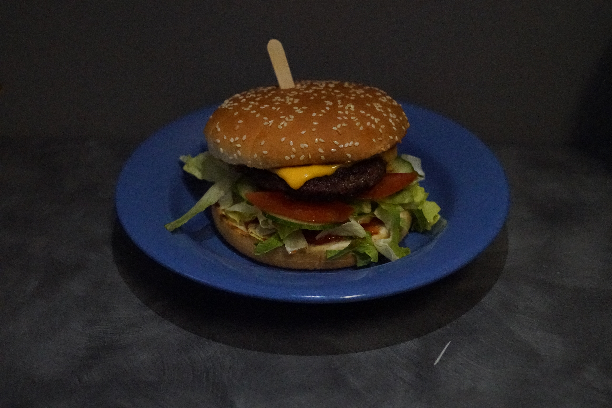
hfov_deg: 43.6
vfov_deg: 29.9
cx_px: 306
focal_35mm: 45
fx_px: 765
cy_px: 204
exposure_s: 1/2500
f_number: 4
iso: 20000
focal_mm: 30
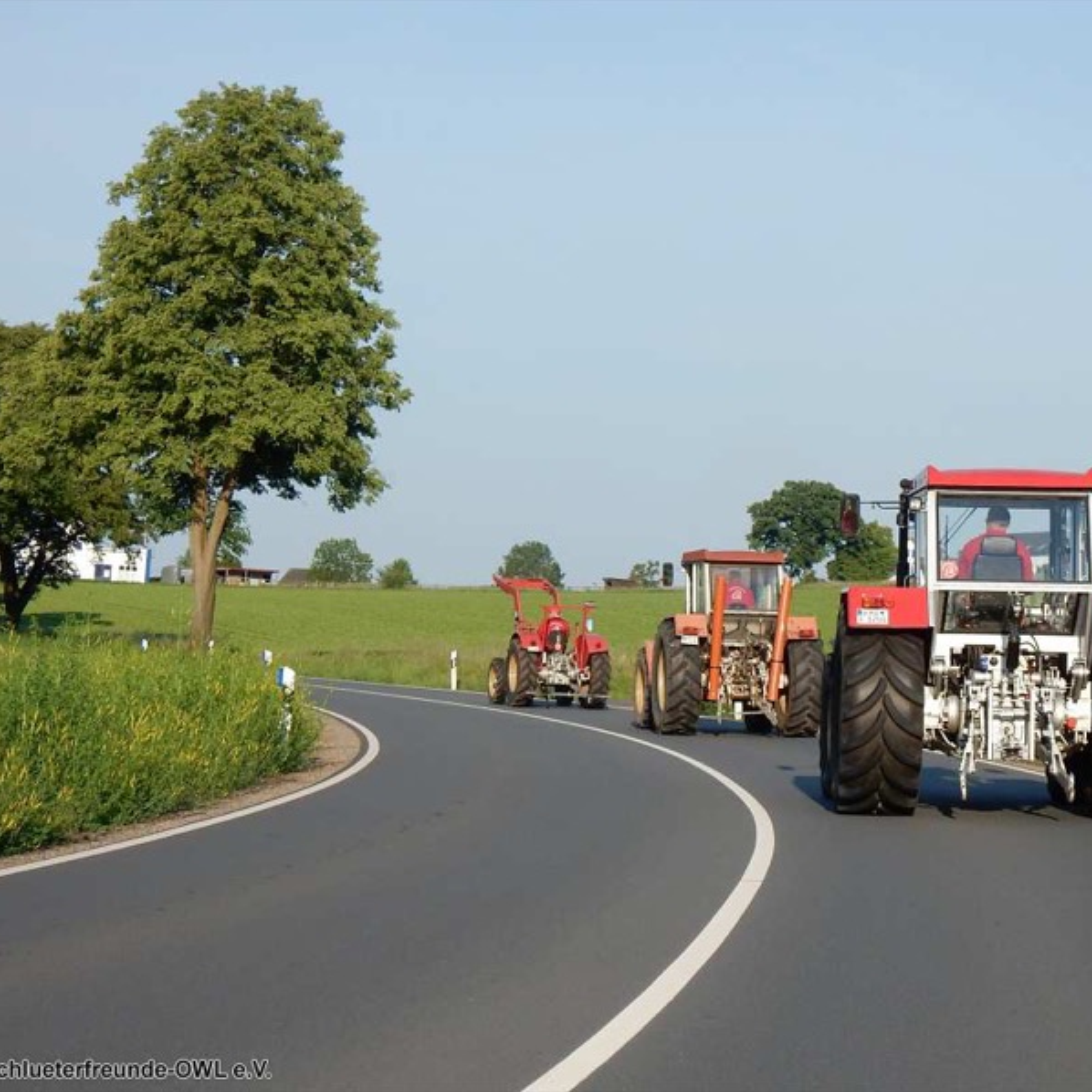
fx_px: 2998
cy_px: 546
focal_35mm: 84
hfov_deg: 20.6
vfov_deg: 20.6
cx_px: 696
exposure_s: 1/640
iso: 125
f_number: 4.8
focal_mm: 12.6
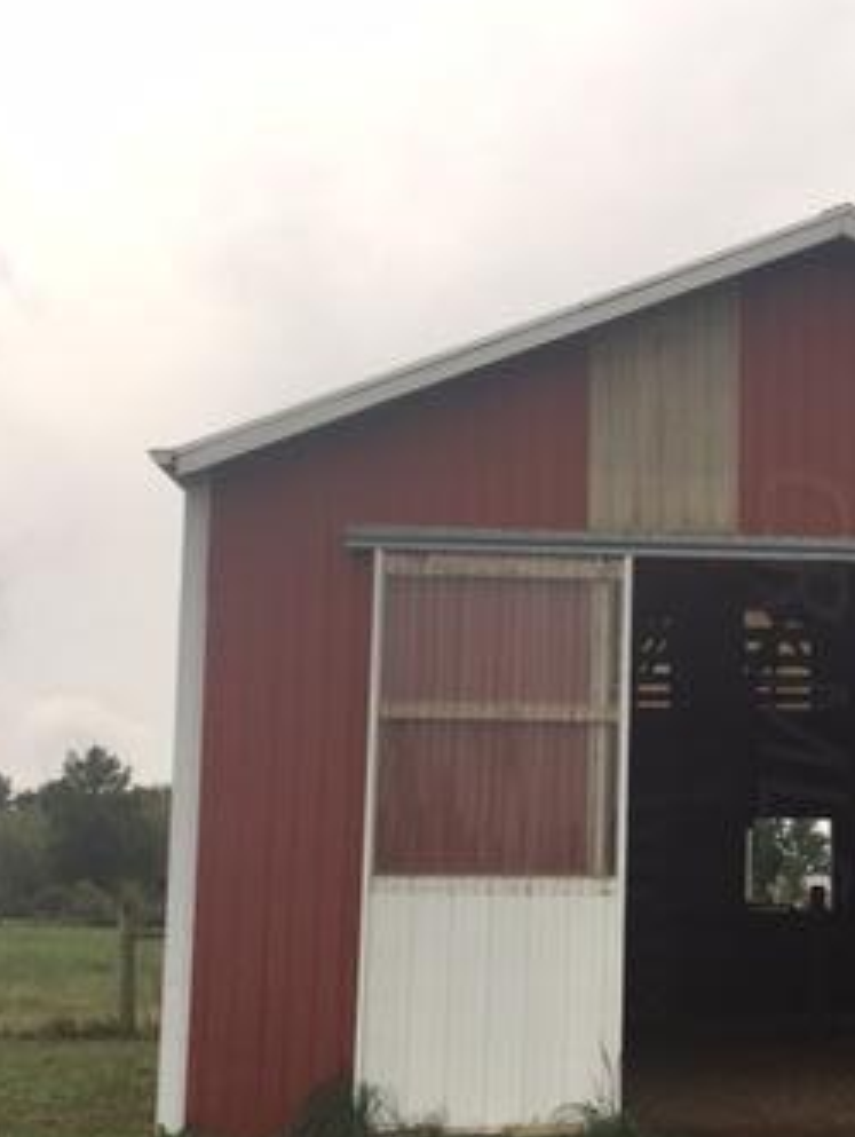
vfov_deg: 34.2
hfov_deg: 25.2
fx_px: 1841
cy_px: 684
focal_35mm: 56
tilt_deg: +5.9
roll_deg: -0.7
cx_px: 803
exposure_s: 1/2475
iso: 50
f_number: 2.2
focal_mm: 4.15
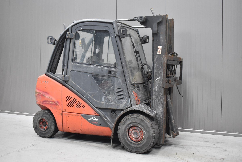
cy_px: 81
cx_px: 121
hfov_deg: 53.1
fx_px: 242
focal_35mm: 36
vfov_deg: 36.9
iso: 1600
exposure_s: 1/40
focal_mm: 24
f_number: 4
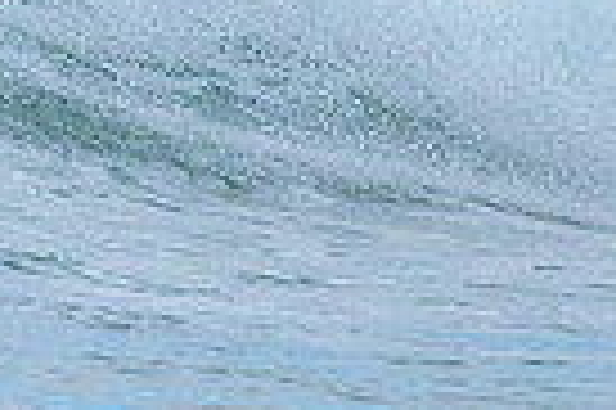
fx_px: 39924
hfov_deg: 0.9
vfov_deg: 0.6
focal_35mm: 2336
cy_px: -200
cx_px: -9
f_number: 11
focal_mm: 550
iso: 4000
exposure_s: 1/1250
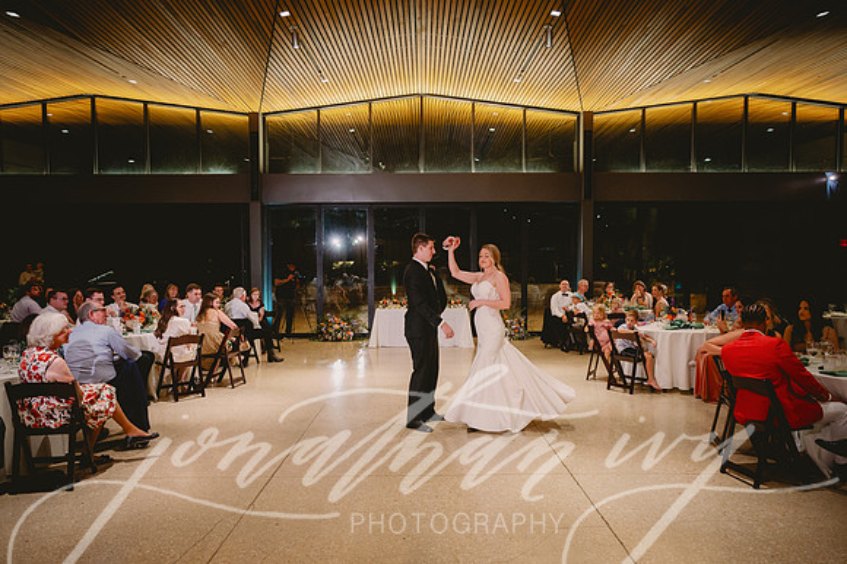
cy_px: 301
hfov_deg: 69.6
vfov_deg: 49.6
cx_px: 432
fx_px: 609
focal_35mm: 26
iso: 1250
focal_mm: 24
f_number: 2.8
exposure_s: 1/160
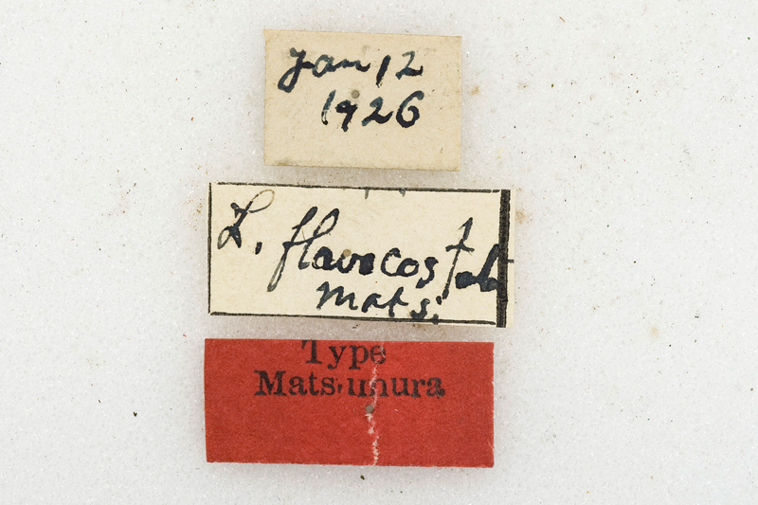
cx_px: 379
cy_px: 252
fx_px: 1894
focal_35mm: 90
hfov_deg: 22.6
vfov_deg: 15.2
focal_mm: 60
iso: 100
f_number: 14
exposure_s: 1/25
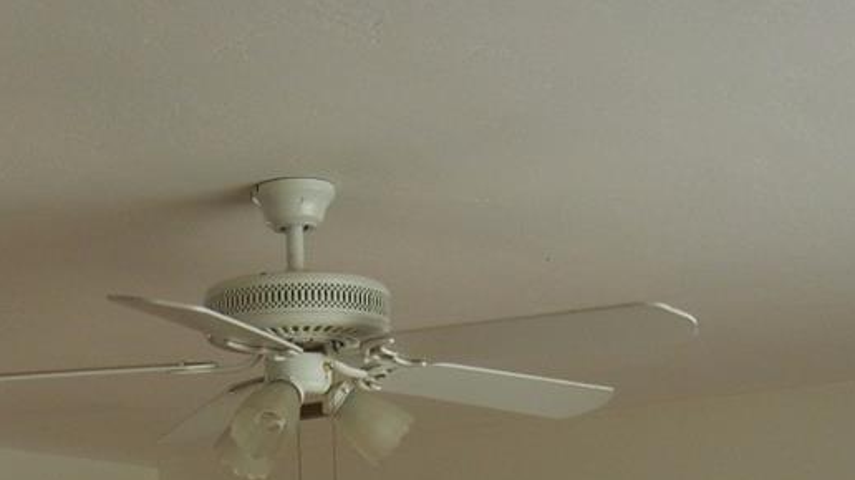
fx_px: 2153
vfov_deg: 12.2
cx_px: 194
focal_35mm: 95
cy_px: 715
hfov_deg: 22.2
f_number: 3.5
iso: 160
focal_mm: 5.4
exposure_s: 1/32
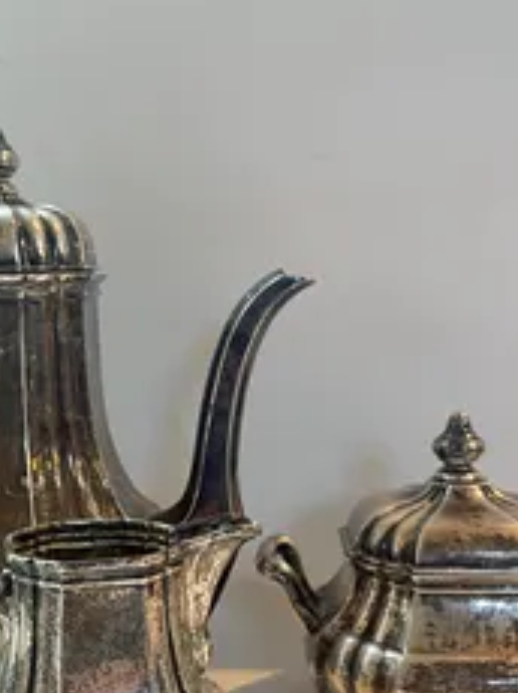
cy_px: 431
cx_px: 184
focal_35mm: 51
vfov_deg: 37.3
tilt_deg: -8.8
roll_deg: +1.9
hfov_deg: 28.4
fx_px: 1019
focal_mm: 5.1
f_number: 1.6
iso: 125
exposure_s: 1/50
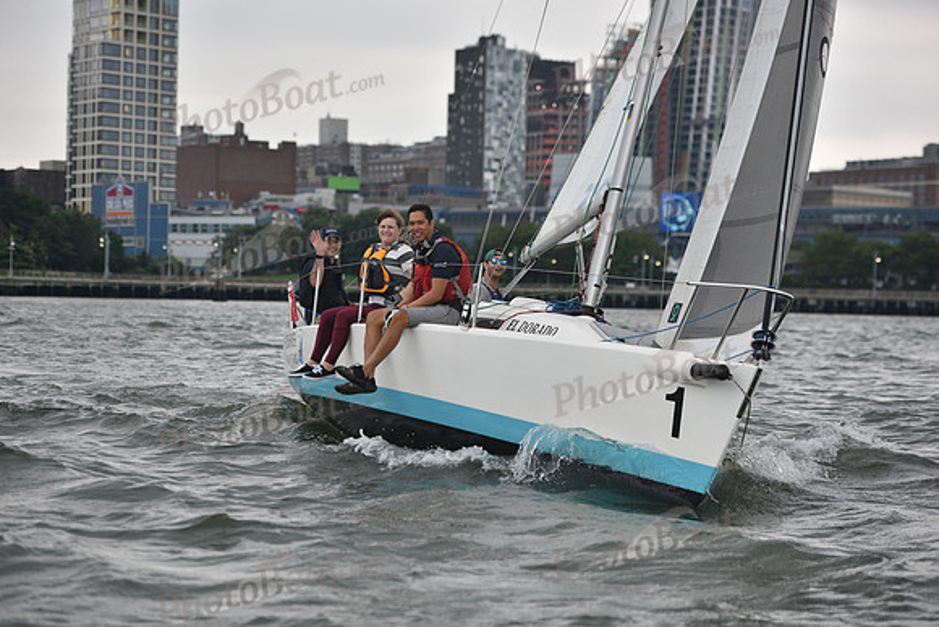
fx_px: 2557
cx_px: 470
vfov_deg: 14.0
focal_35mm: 98
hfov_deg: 20.8
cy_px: 314
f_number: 3.2
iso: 320
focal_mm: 98
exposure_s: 1/1250
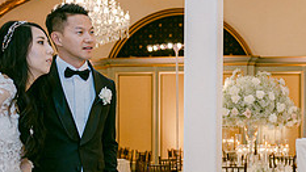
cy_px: 151
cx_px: 248
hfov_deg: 28.3
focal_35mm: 73
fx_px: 592
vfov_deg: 16.3
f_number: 2.8
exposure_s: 1/125
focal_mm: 28
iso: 1600
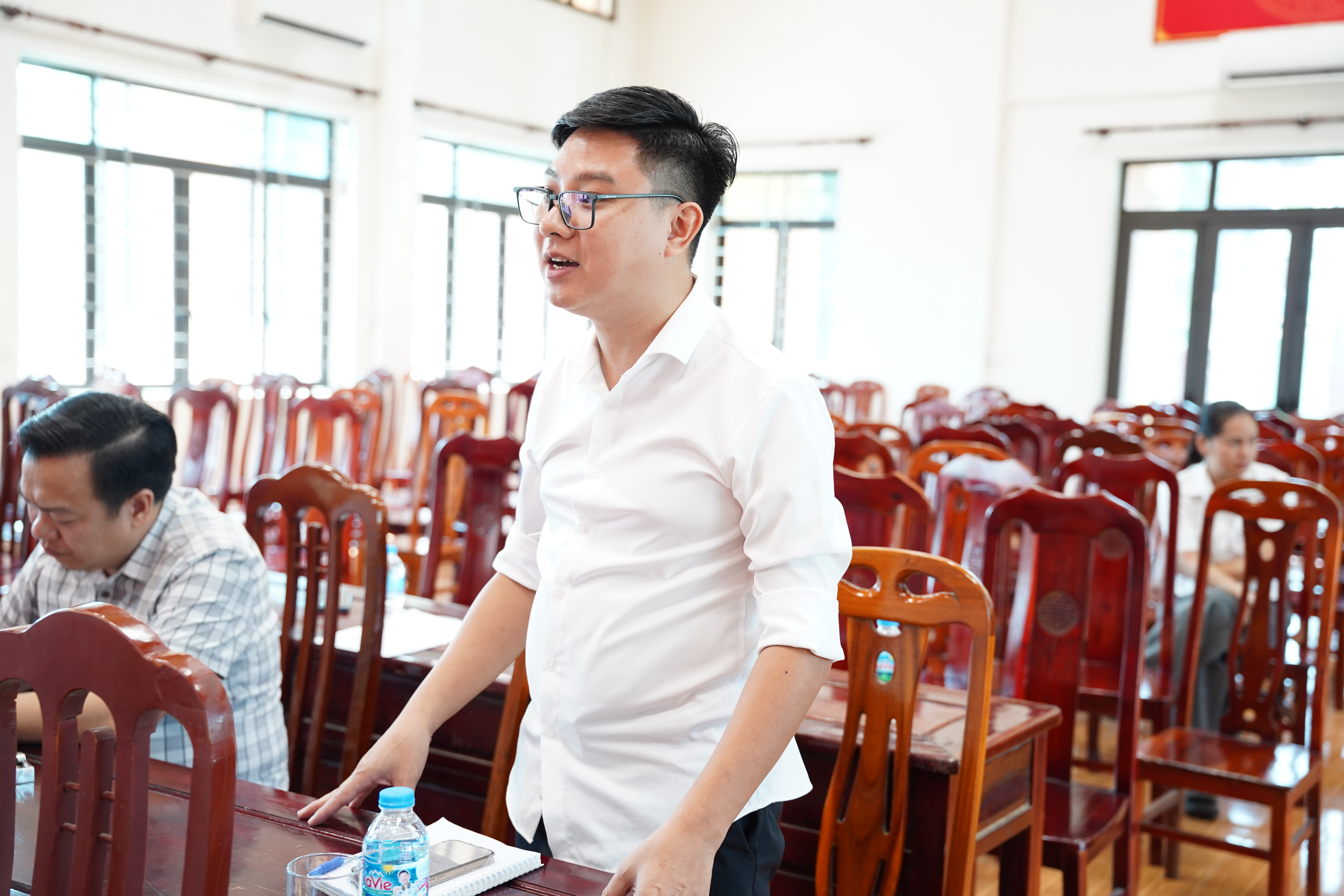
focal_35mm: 42
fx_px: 1553
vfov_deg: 32.2
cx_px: 672
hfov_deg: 46.8
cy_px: 448
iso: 1600
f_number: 3.2
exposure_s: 1/100
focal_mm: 41.6
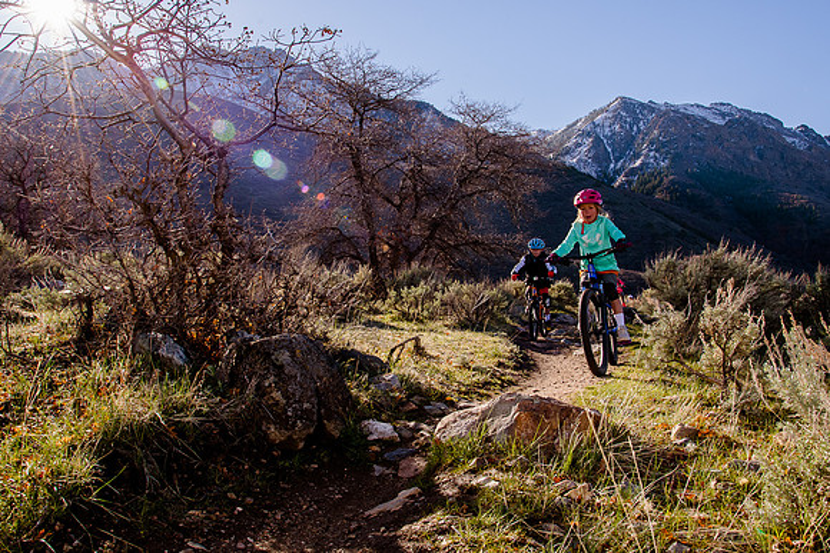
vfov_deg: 40.7
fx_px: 748
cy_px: 273
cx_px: 401
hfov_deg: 58.1
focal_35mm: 32
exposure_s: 1/160
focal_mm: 24
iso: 250
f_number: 14
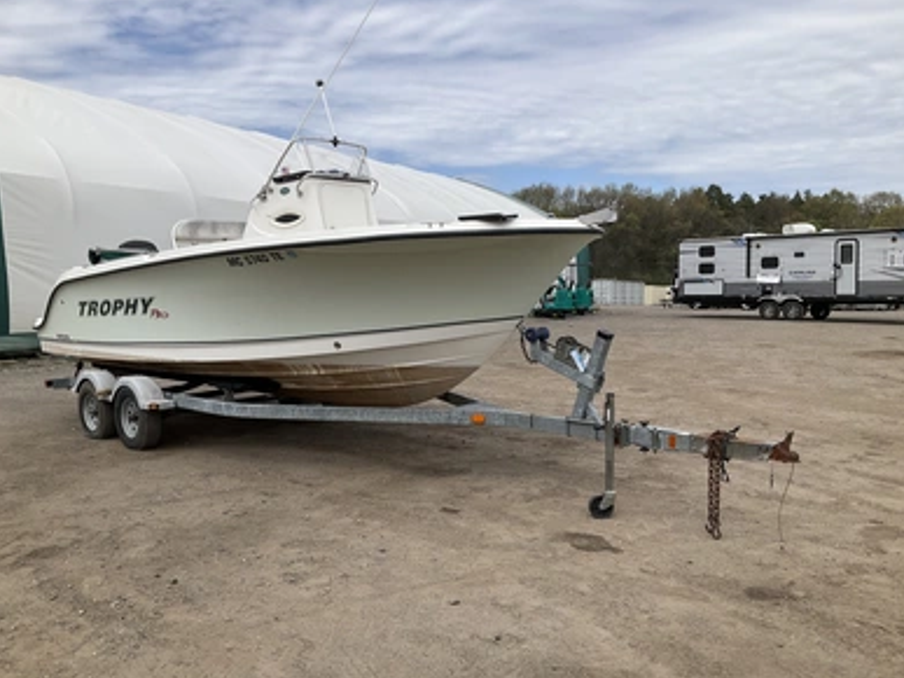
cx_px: 446
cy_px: 337
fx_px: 783
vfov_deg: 46.8
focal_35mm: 30
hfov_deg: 60.0
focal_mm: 3
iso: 25
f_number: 1.8
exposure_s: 1/2320
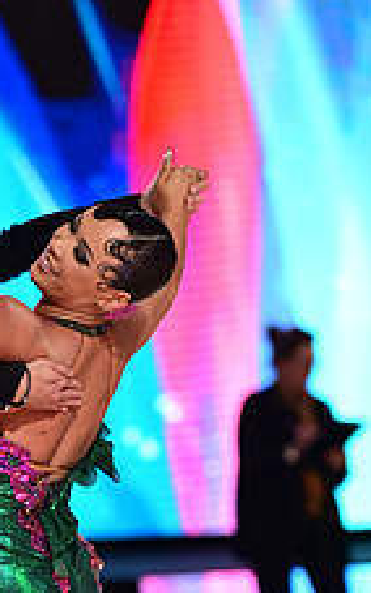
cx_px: 118
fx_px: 5481
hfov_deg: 3.9
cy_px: 692
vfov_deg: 6.2
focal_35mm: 339
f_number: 2.8
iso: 1600
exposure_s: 1/500
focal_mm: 130
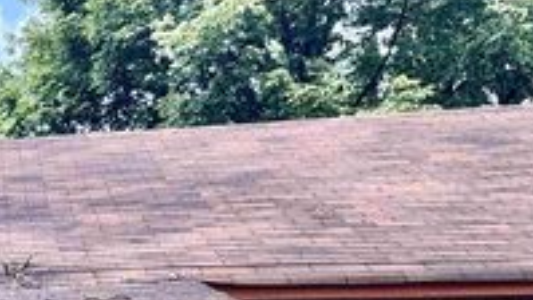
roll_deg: +0.6
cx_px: -305
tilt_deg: +1.0
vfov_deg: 13.4
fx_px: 1187
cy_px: 482
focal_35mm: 84
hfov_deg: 20.8
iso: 80
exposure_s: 1/404
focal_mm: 6.76
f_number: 1.78
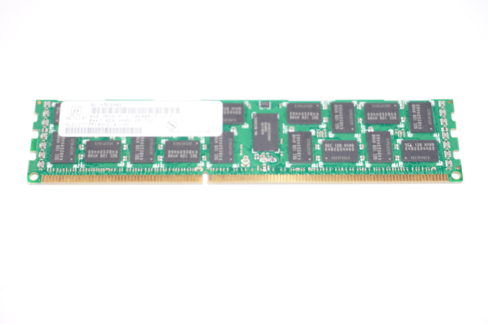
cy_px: 162
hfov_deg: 31.9
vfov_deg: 21.5
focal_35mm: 63
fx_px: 853
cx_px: 244
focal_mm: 42
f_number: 5.6
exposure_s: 1/125
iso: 200
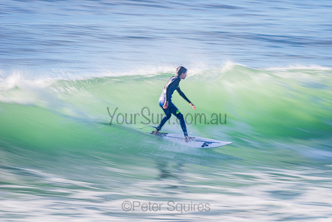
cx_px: 166
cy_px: 111
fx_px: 4612
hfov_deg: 4.1
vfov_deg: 2.8
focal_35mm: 500
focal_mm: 500
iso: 31
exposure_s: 1/20
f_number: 10
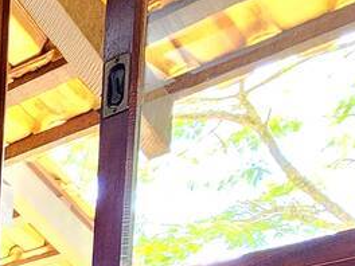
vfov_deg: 15.4
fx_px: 728
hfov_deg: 18.6
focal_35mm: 71
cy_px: 572
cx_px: -342
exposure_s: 1/40
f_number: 2.2
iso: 320
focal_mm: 2.2
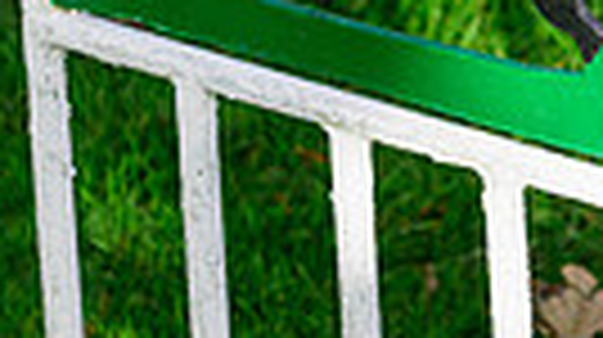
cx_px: 755
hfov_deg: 2.3
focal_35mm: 926
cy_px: -413
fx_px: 14788
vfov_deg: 1.3
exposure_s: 1/2500
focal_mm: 180
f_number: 6.3
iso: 1000
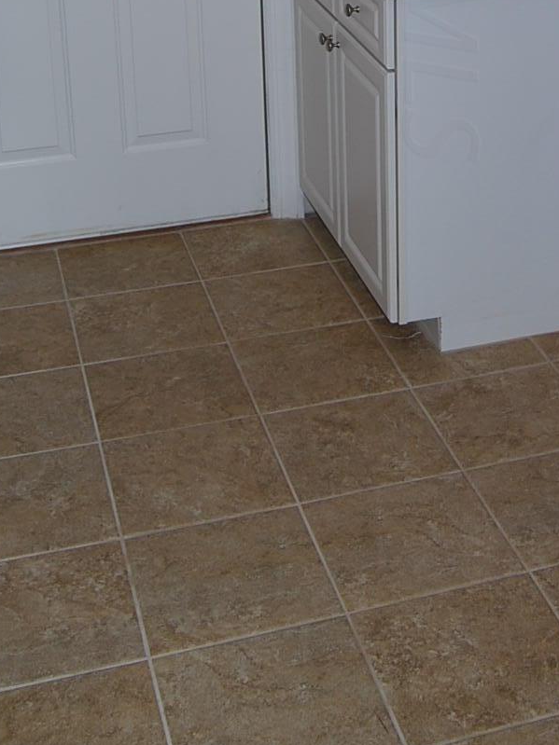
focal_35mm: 63
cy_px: -19
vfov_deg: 28.6
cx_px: 442
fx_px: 1357
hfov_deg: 23.0
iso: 200
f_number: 3.5
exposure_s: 1/60
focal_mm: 18
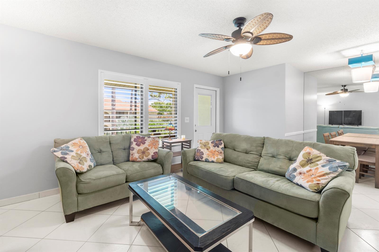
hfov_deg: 100.4
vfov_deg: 77.3
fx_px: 158
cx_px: 190
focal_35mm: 15
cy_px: 126
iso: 100
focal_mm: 10
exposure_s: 1/1.67
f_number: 8
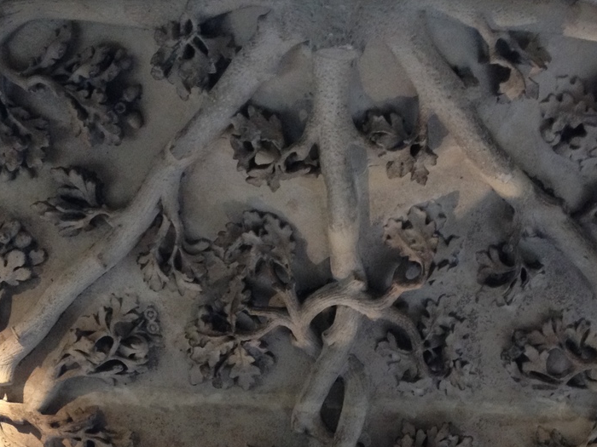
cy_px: 456
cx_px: 351
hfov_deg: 24.4
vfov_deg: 17.9
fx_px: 1380
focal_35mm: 80
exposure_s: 1/20
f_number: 2.4
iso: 200
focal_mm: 4.28
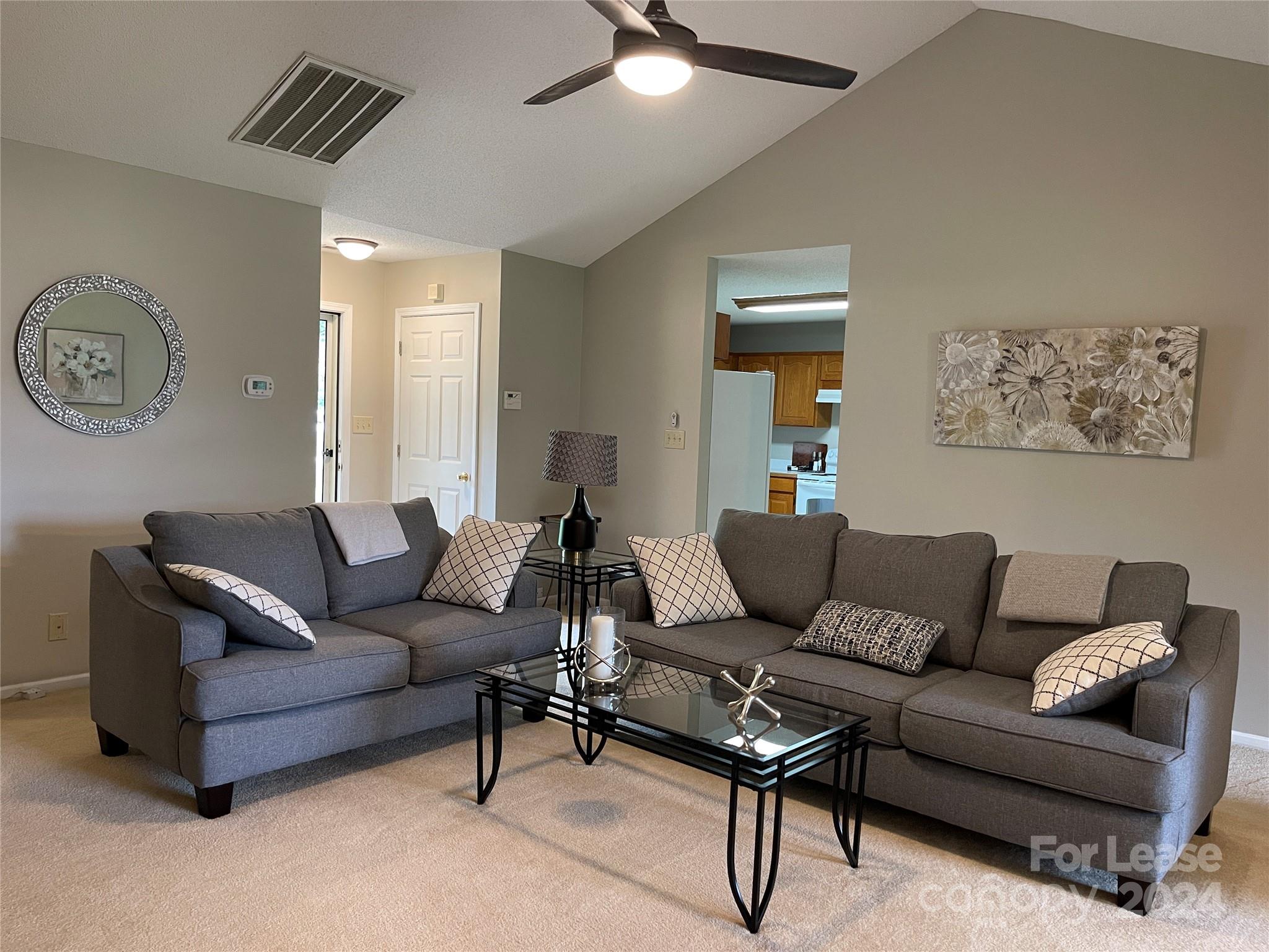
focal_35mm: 25
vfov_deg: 54.9
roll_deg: -2.5
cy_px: 476
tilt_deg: -3.8
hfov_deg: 69.4
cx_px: 634
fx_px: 916
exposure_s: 1/60
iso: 250
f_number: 1.6
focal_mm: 5.1
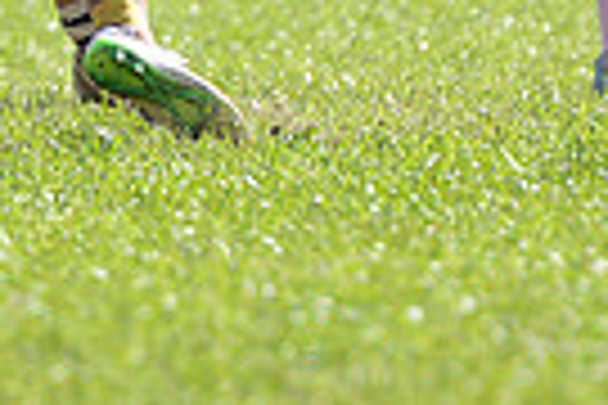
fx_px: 20265
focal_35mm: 1200
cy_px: -461
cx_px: -324
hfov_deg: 1.7
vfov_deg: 1.1
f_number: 4
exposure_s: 1/800
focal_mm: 280
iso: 320
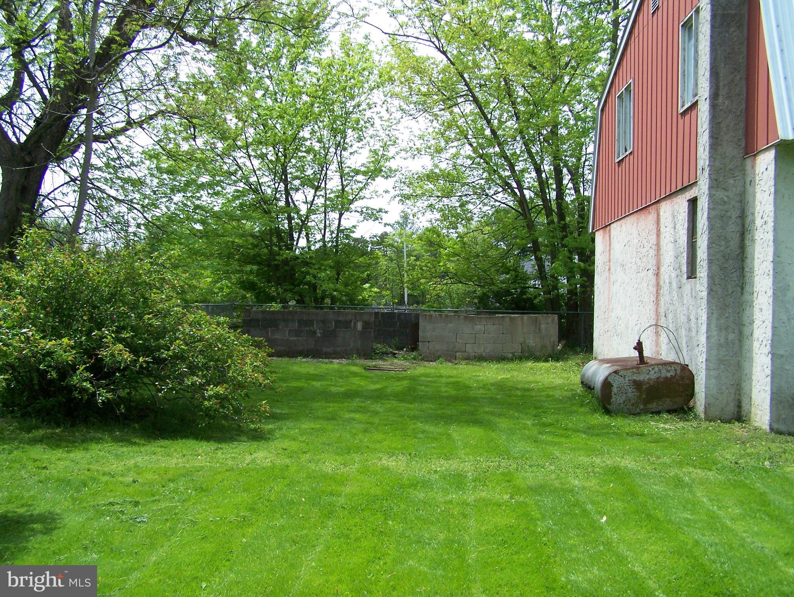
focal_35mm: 38
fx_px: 872
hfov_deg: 48.9
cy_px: 298
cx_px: 397
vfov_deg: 37.8
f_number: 4
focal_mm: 6.3
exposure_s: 1/800
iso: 160
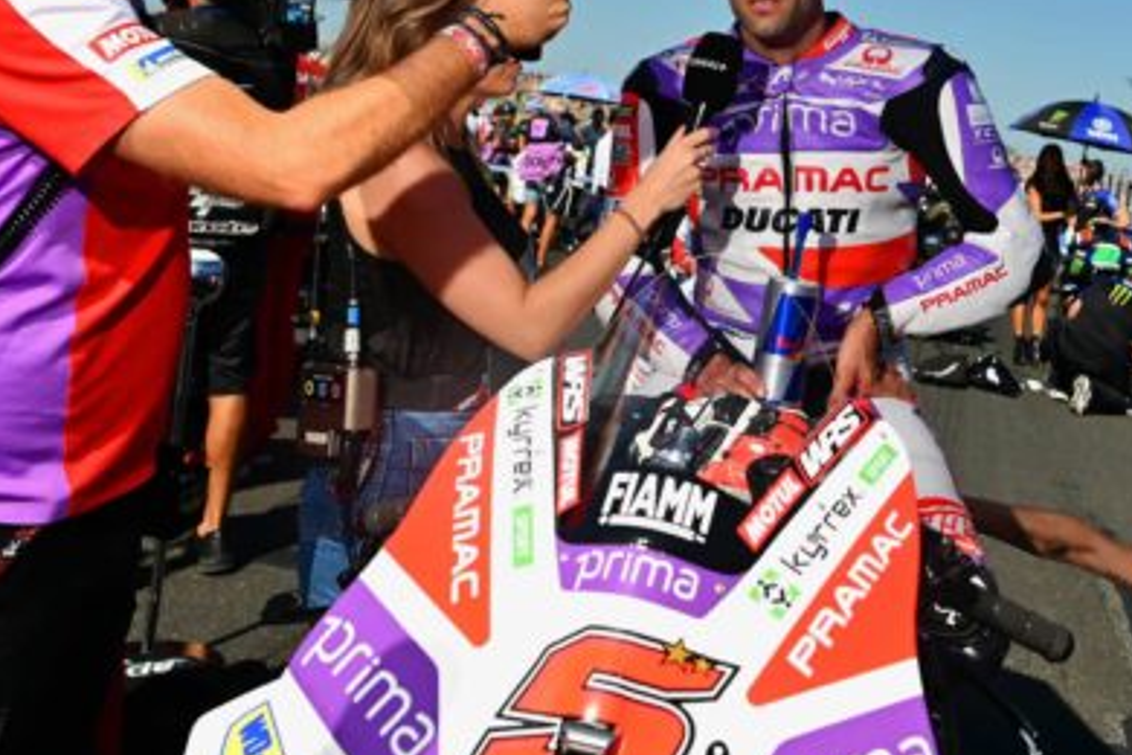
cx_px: 814
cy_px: 138
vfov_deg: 33.1
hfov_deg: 48.1
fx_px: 1226
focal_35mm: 39
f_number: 4
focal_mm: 20
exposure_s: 1/1000
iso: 50
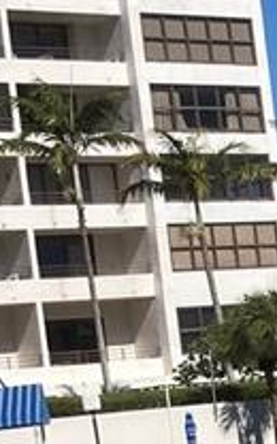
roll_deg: +7.0
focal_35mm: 171
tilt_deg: -2.3
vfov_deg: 12.1
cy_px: 461
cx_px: 756
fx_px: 2065
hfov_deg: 7.0
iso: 20
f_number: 1.8
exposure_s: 1/3247
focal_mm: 3.99
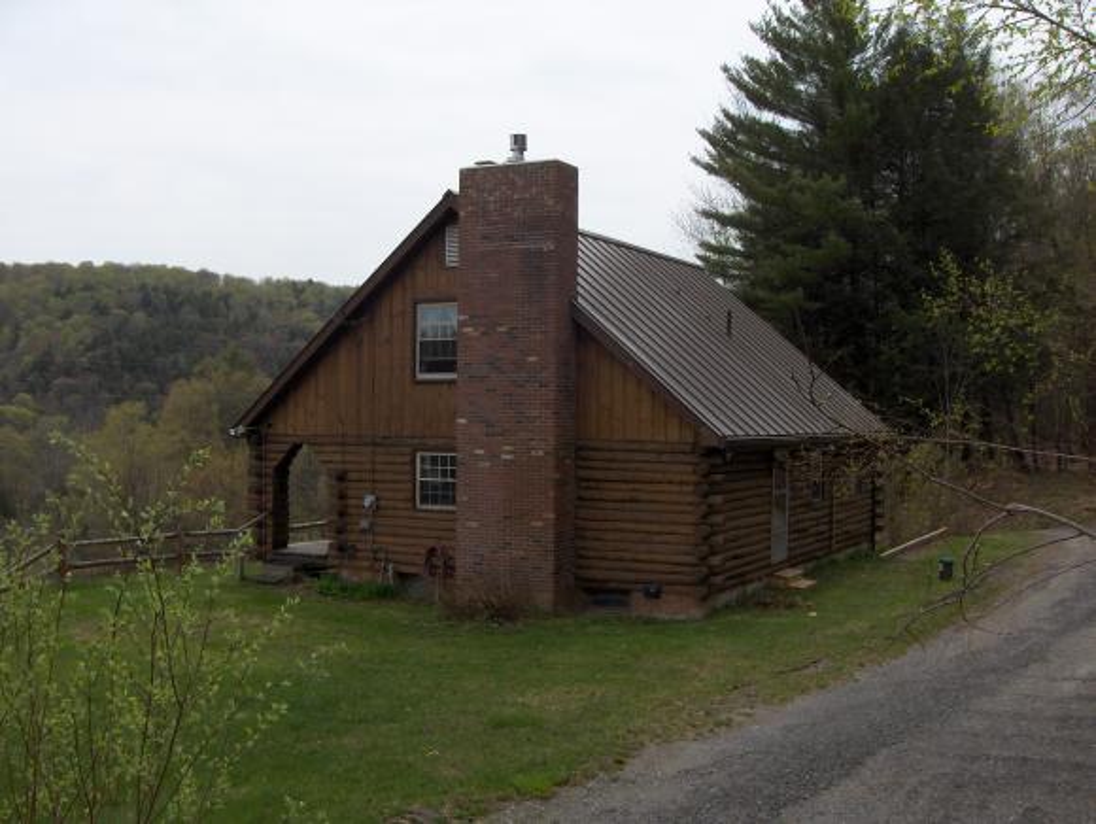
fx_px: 1236
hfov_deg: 47.8
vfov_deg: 36.9
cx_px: 548
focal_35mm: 39
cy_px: 412
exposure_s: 1/690
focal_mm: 8
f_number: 4.8
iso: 100
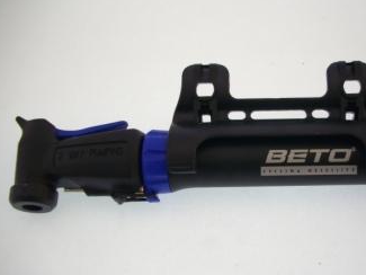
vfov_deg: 28.6
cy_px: 149
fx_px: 539
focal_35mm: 51
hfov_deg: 37.1
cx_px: 241
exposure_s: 1/125
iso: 100
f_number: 5.6
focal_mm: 6.2
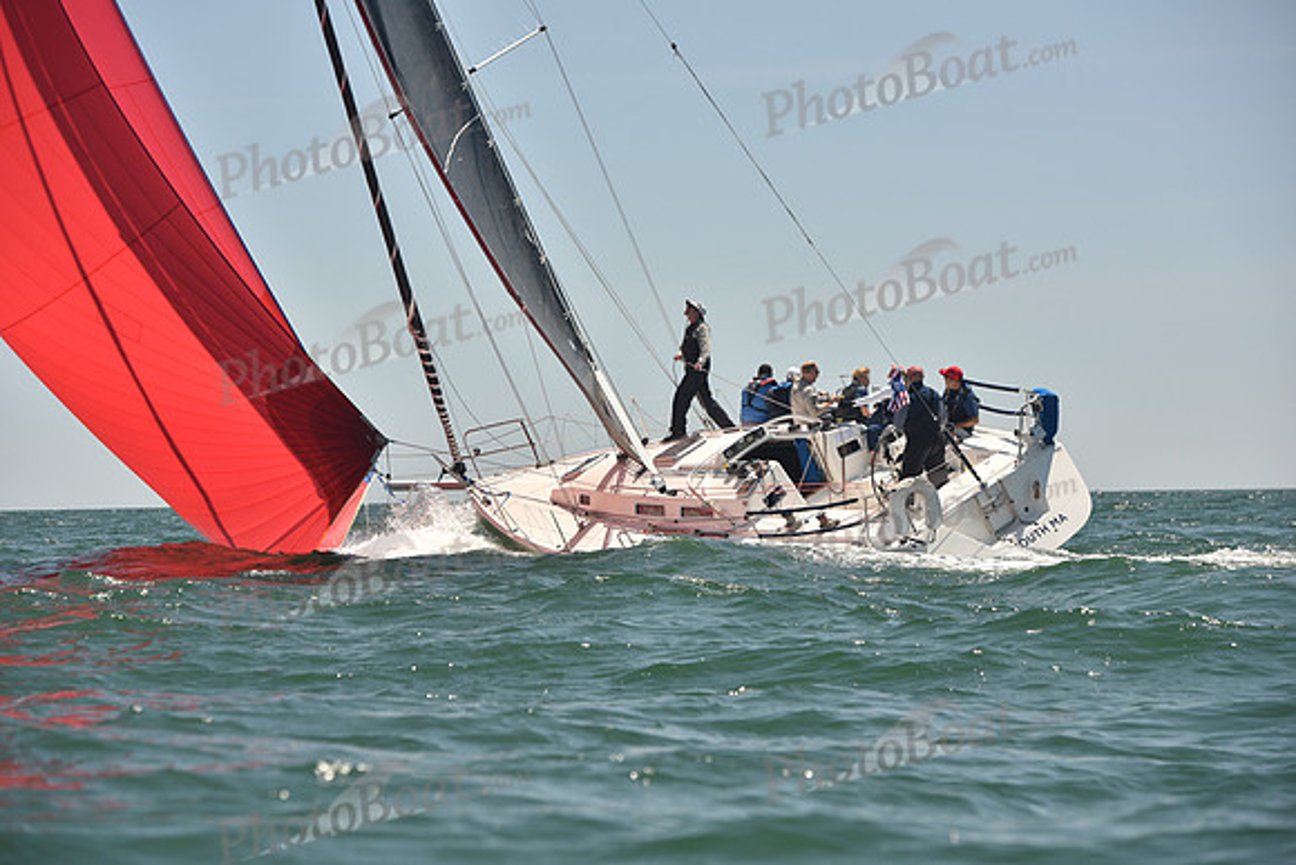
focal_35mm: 122
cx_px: 648
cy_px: 432
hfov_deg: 16.8
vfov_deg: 11.2
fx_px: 4393
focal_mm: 122
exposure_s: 1/800
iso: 250
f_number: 5.6
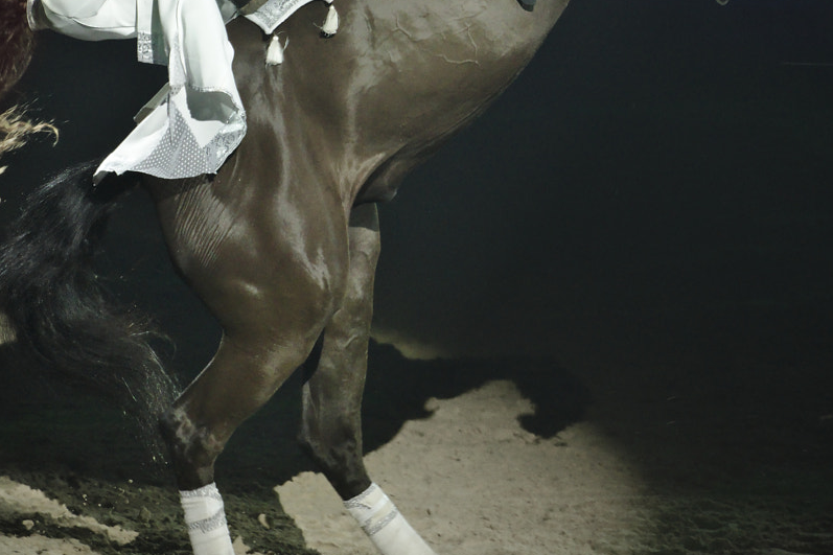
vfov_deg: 3.1
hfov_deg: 4.7
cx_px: 458
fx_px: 10109
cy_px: 45
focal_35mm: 437
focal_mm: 170
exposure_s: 1/200
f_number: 5
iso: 3200
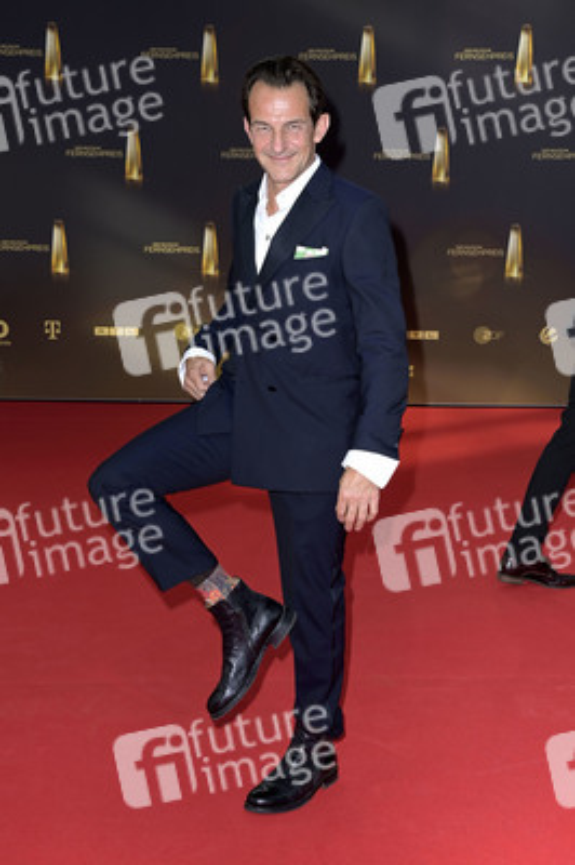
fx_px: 1152
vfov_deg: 41.1
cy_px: 432
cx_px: 288
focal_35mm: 48
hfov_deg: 28.0
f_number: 6.3
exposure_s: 1/250
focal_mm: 48
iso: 800
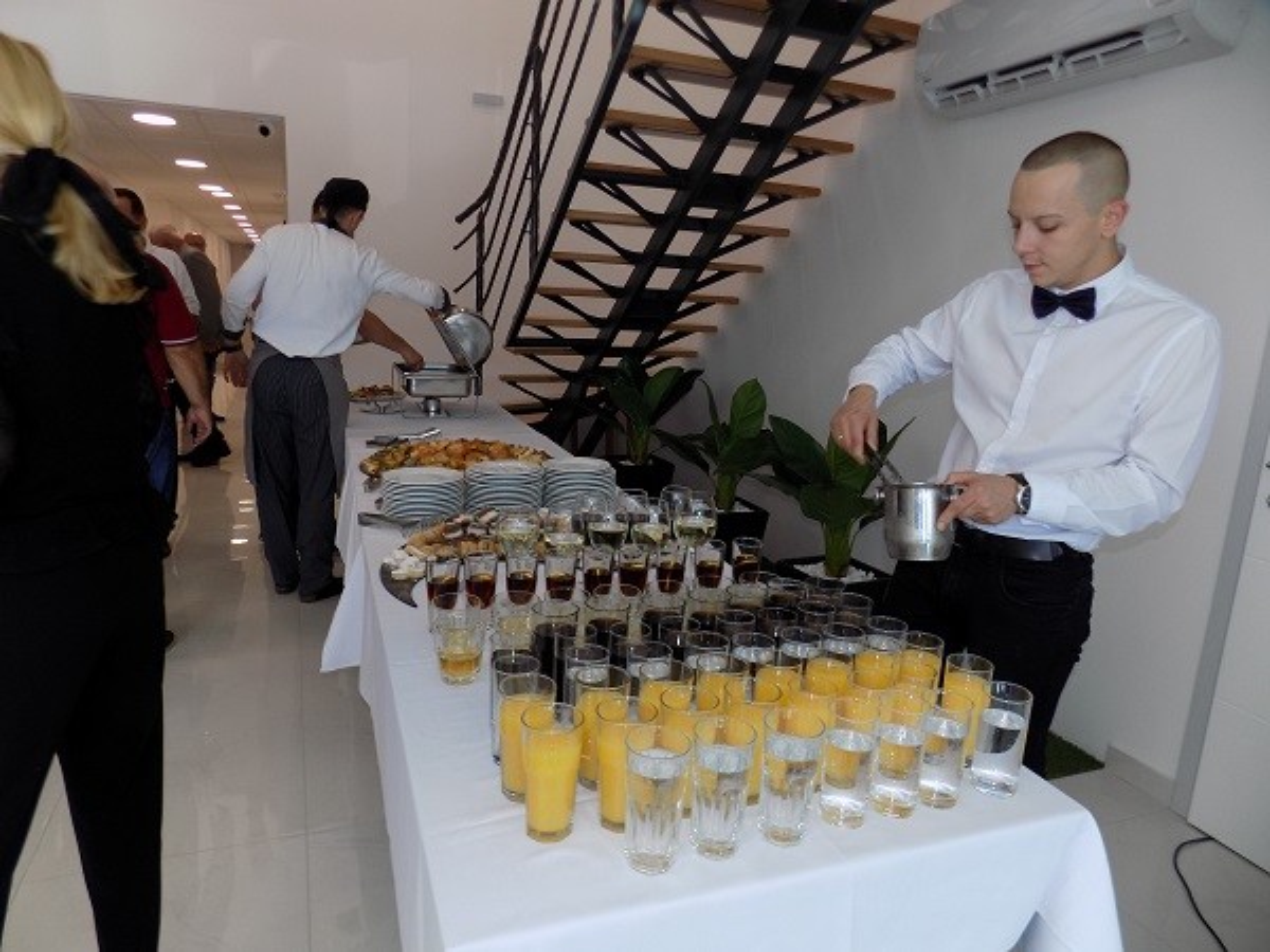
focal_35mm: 23
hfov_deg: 73.9
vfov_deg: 58.9
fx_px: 844
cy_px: 476
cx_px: 635
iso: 80
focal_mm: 4
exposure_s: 1/40
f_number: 3.1
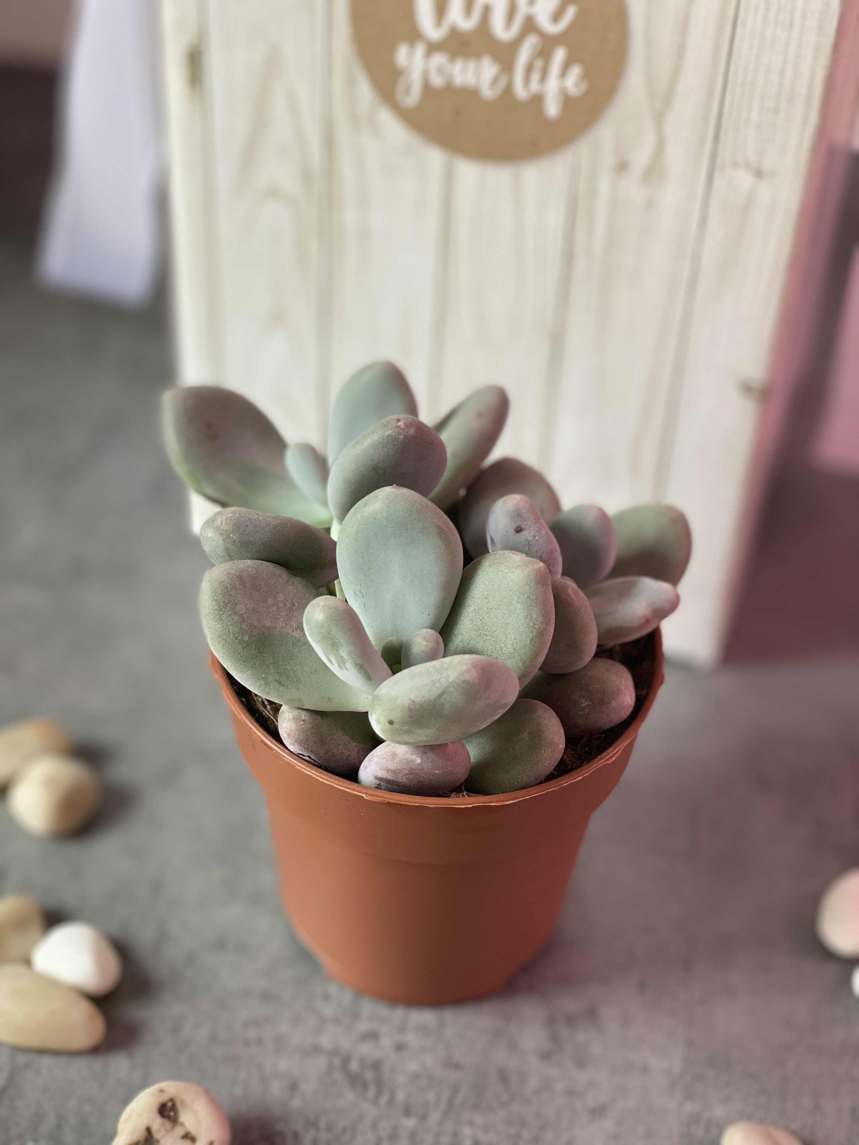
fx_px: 1721
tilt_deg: -41.0
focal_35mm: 52
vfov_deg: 36.8
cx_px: 430
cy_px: 572
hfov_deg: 28.0
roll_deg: -4.3
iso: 125
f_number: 2
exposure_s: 1/100
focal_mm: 6
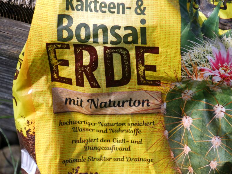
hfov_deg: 8.2
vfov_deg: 6.2
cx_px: 116
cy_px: 87
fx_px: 1609
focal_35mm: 240
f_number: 5.5
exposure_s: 1/400
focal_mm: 120
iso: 200
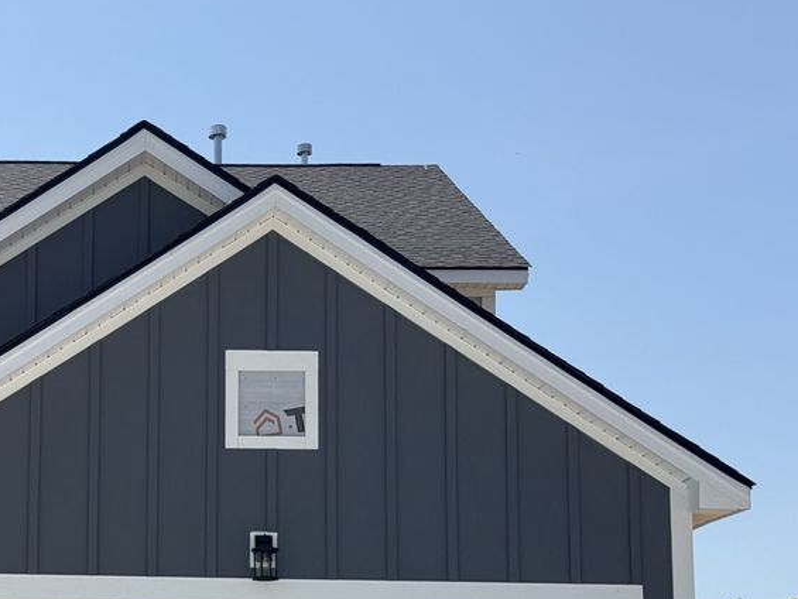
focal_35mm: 87
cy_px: 479
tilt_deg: +9.5
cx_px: 86
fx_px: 2006
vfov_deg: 16.8
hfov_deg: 22.0
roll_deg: -0.9
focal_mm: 6.76
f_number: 1.78
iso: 80
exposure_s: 1/5587
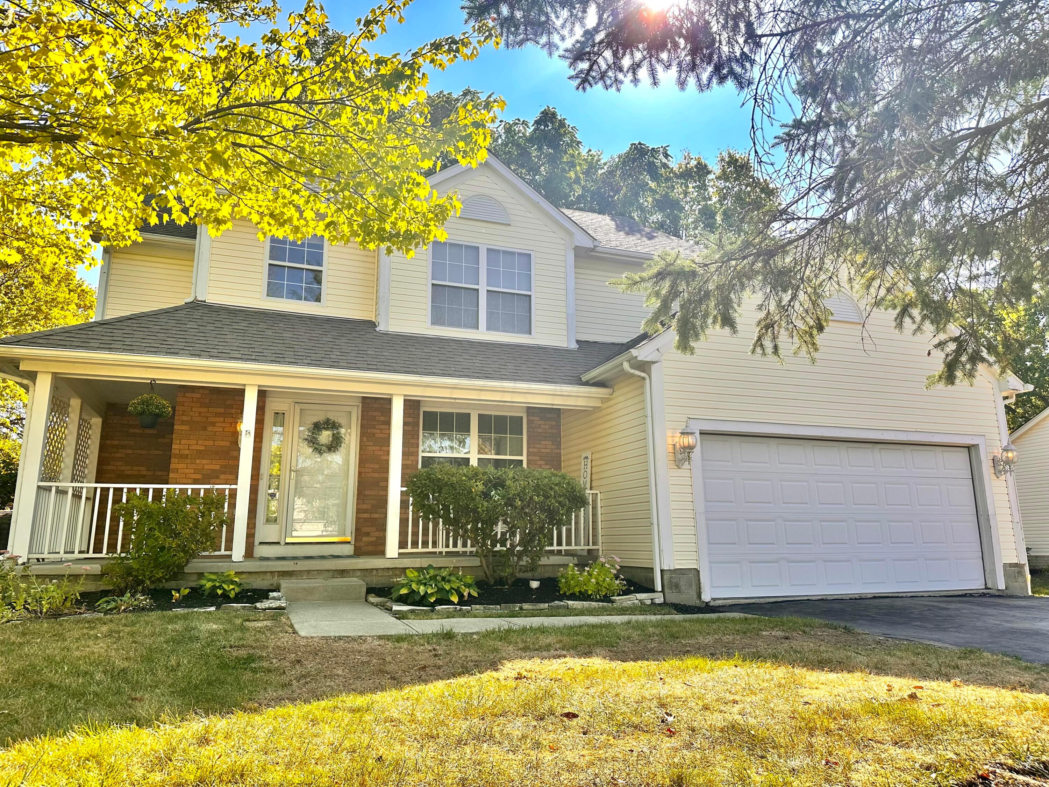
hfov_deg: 71.6
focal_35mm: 24
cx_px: 524
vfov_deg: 56.8
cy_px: 394
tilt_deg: +11.9
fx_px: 727
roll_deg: +0.1
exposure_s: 1/2299
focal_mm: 6.86
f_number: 1.78
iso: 80
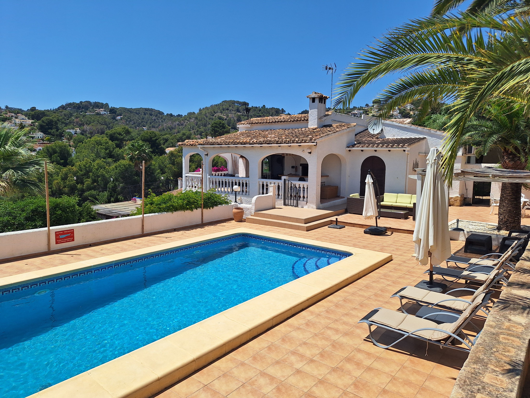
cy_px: 199
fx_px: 352
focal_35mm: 23
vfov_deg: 58.9
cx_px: 265
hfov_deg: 73.9
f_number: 1.8
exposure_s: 1/5291
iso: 40
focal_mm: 5.54
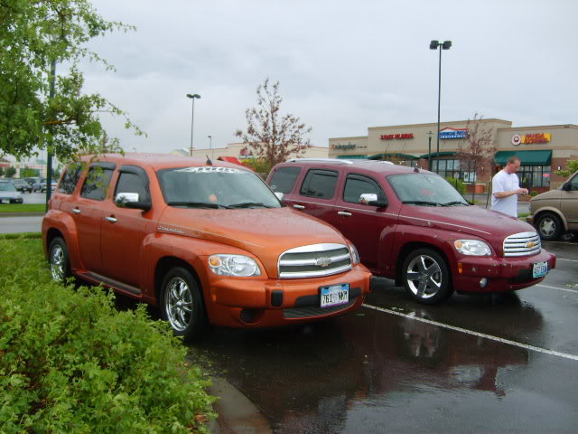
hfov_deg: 52.6
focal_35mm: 35
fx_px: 584
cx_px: 289
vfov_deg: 40.7
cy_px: 217
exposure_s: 1/90
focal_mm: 5.8
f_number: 2.8
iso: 50
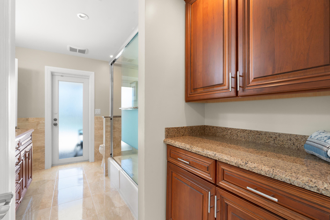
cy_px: 110
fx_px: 147
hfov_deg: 96.7
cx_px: 165
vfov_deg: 73.7
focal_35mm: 16
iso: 500
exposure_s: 1/8
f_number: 11
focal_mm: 16
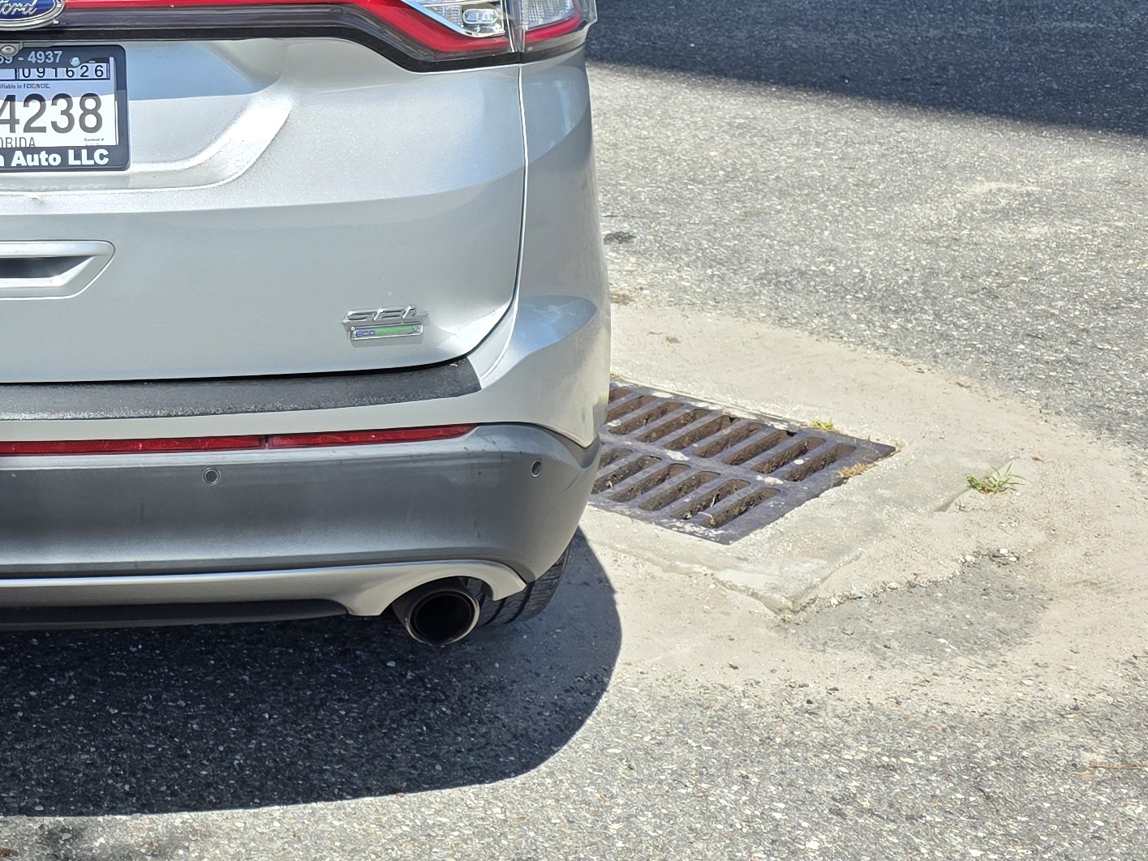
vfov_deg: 22.2
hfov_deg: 27.9
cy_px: 126
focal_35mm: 65
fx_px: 2156
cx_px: -15
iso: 80
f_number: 1.7
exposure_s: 1/3972
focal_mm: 6.3
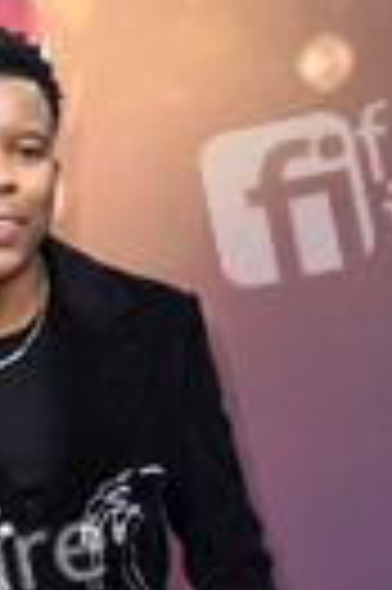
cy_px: 856
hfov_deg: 5.7
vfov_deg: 8.5
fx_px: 3914
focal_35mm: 239
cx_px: 23
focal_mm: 78
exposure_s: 1/250
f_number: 5.6
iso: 400
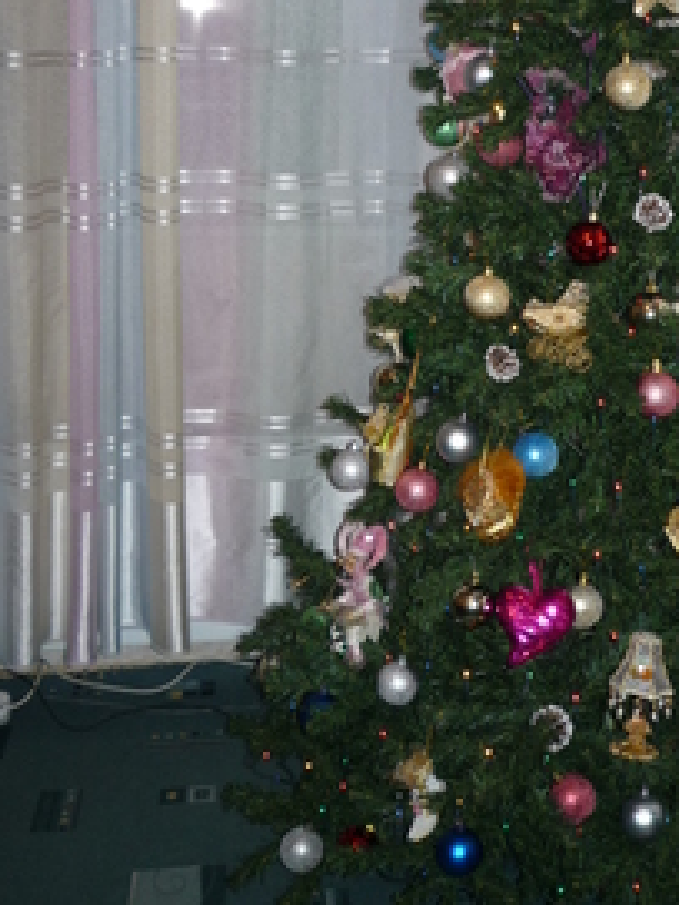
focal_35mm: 53
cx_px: 506
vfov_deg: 35.7
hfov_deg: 27.2
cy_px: 276
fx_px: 1386
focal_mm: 5.2
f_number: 3.3
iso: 100
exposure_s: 1/30
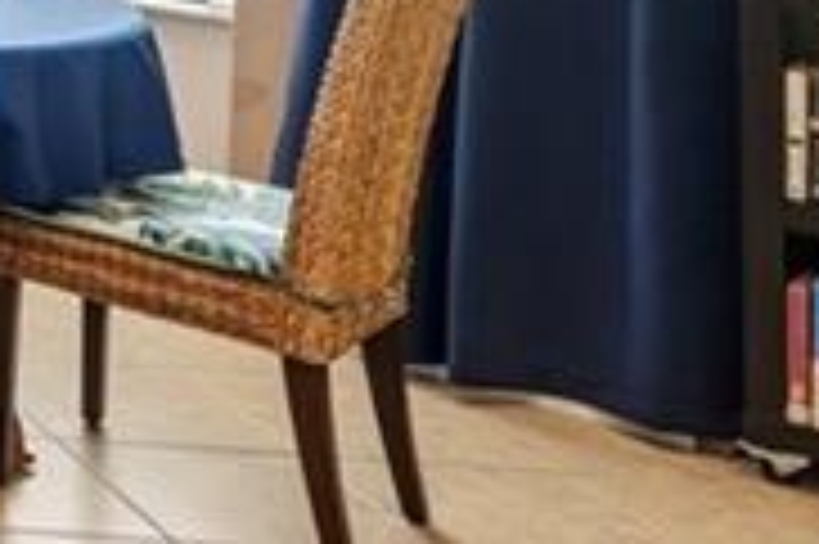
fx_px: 2046
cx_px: -1274
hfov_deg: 13.7
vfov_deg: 13.5
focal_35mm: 90
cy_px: -443
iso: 400
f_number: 8
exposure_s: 1/30
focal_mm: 16
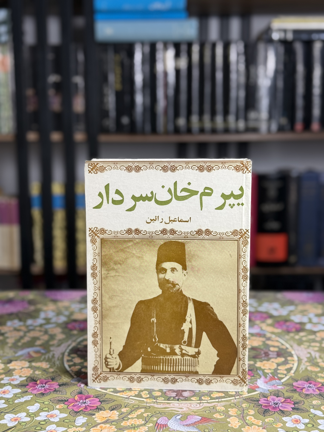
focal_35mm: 48
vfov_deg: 39.7
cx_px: 162
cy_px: 216
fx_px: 599
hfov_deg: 30.3
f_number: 1.78
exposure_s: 1/100
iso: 64
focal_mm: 6.76
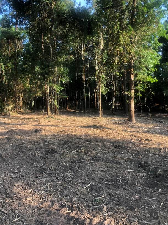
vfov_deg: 55.2
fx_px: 214
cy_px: 100
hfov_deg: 42.9
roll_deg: +0.2
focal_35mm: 33
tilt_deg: +0.1
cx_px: 81
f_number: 1.8
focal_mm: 4
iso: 25
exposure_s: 1/120
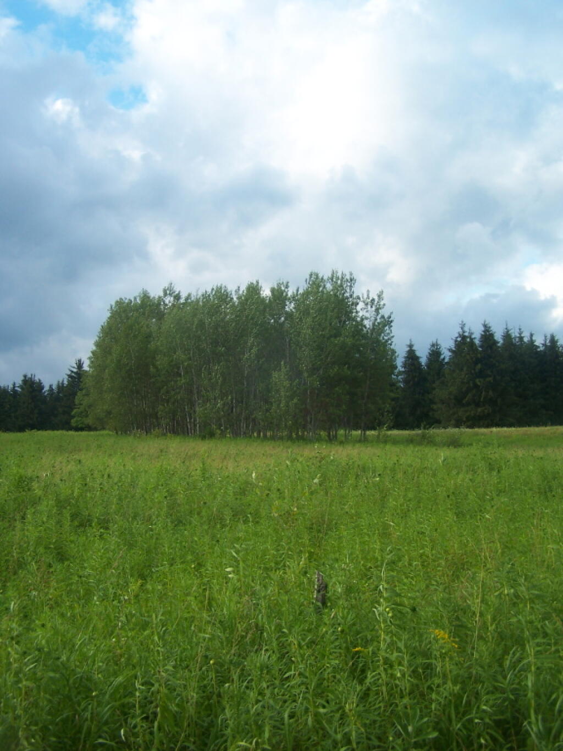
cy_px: 376
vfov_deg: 49.0
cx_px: 282
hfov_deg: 37.7
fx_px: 824
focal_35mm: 38
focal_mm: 6.3
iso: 80
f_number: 2.8
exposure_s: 1/500
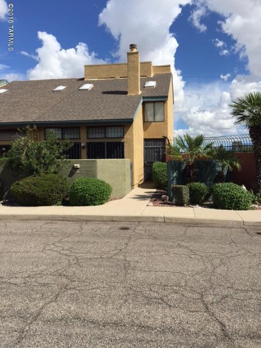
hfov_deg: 48.2
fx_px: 292
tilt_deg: -7.0
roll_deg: +0.0
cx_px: 130
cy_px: 174
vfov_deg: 61.7
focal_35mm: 29
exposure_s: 1/3300
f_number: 2.2
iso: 32
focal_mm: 4.15
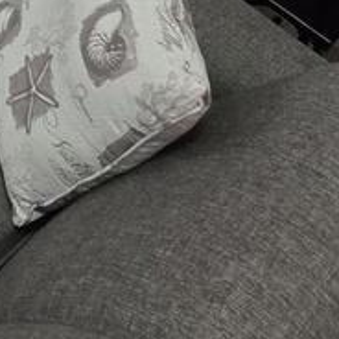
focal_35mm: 90
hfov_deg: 15.8
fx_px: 997
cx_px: -306
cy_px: -376
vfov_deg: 15.0
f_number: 1.9
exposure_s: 1/120
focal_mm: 2.2
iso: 40
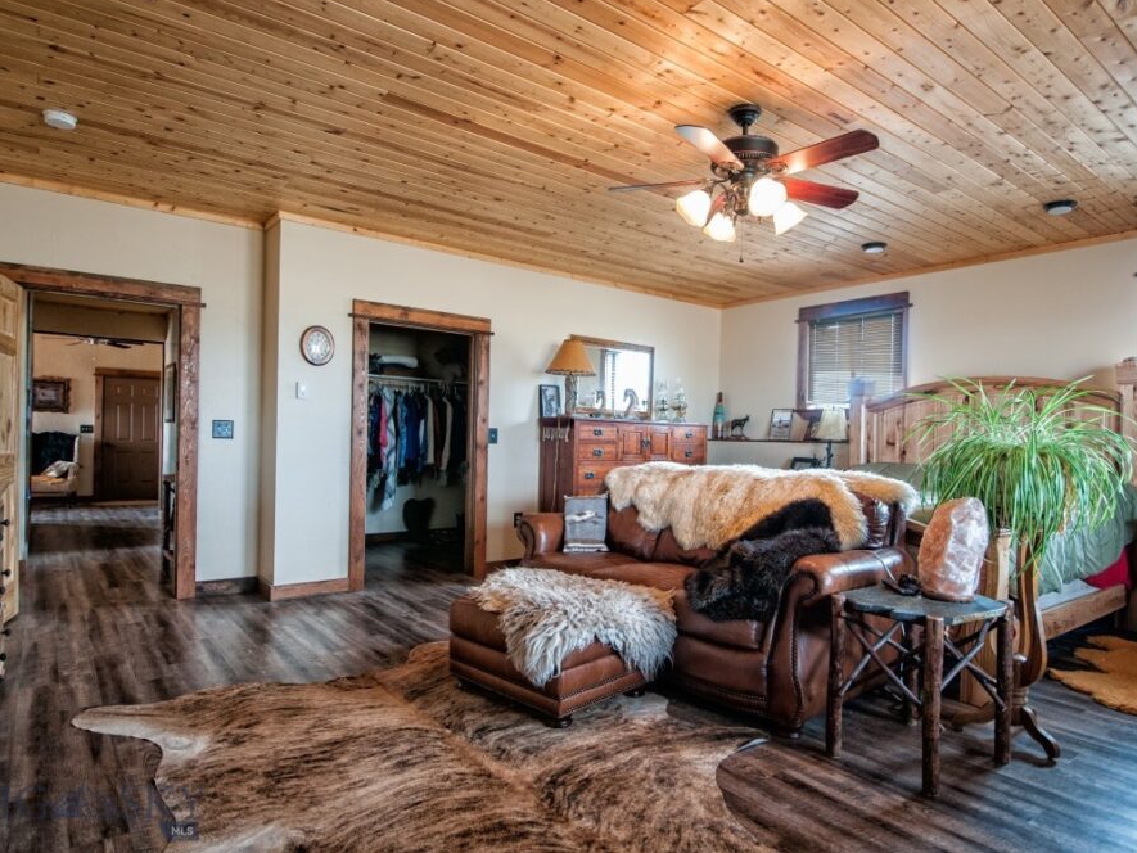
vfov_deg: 66.0
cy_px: 421
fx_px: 657
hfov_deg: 81.6
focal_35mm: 20
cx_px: 614
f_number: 3.8
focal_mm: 12
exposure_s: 1/10
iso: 200
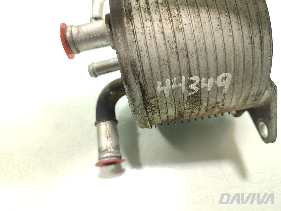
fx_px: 195
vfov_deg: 56.8
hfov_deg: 71.6
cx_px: 140
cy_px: 106
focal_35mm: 24
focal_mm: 5.89
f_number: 1.89
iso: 200
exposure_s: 1/100
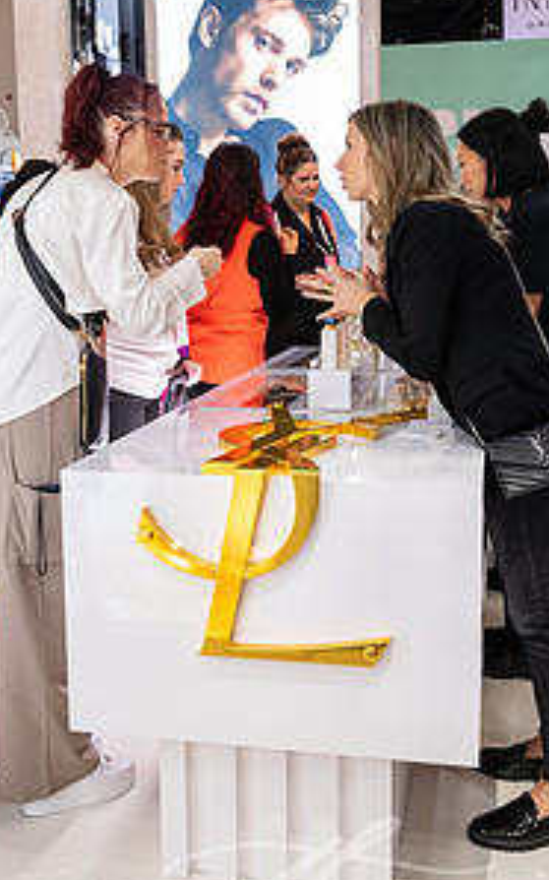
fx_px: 958
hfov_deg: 31.9
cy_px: 360
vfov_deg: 49.0
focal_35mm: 40
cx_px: 313
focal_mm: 26
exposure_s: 1/100
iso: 2000
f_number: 5.6
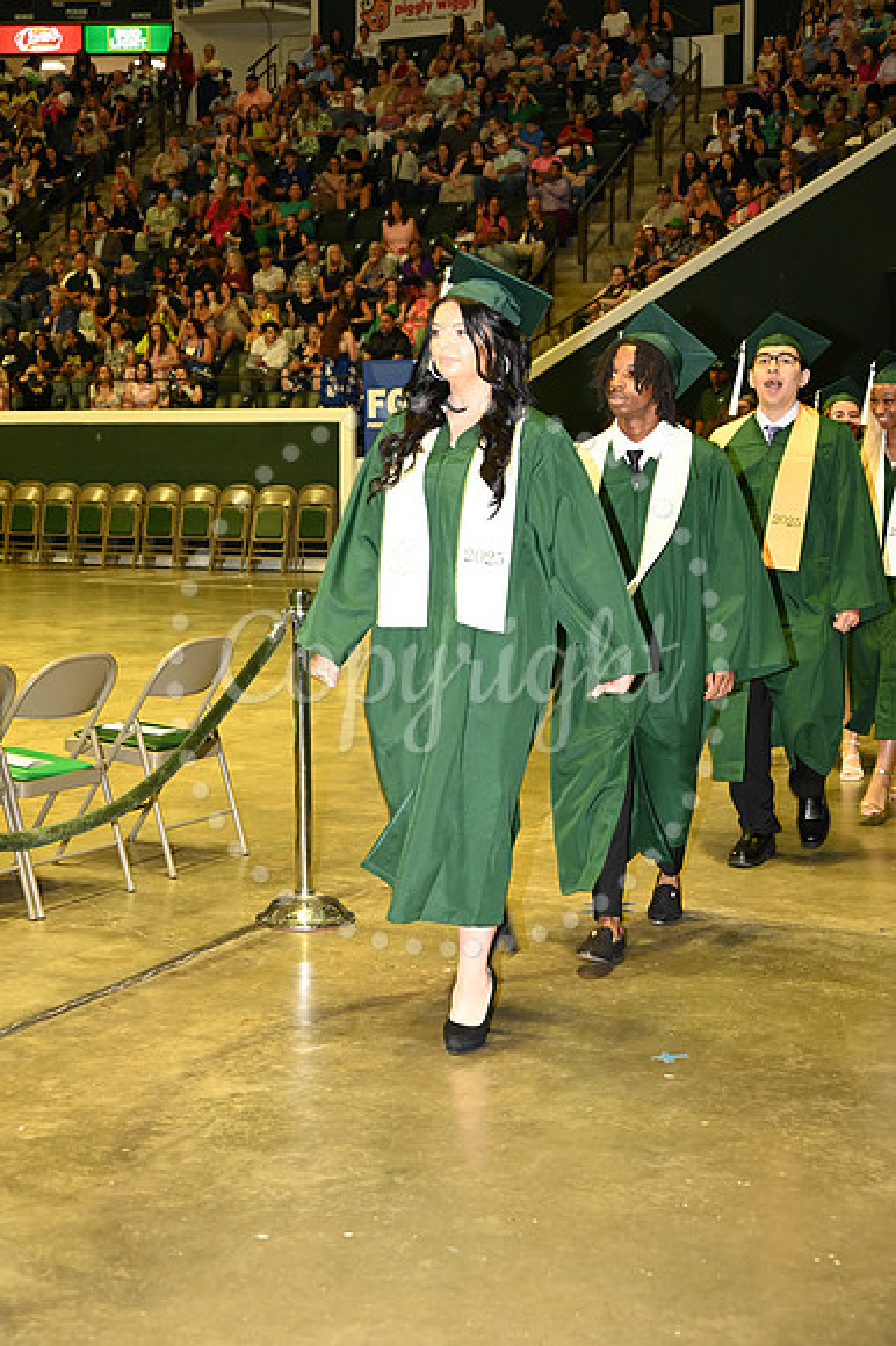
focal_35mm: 50
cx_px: 448
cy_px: 673
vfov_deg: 39.6
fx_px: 1869
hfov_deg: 27.0
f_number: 5.6
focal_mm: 50
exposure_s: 1/60
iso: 1600
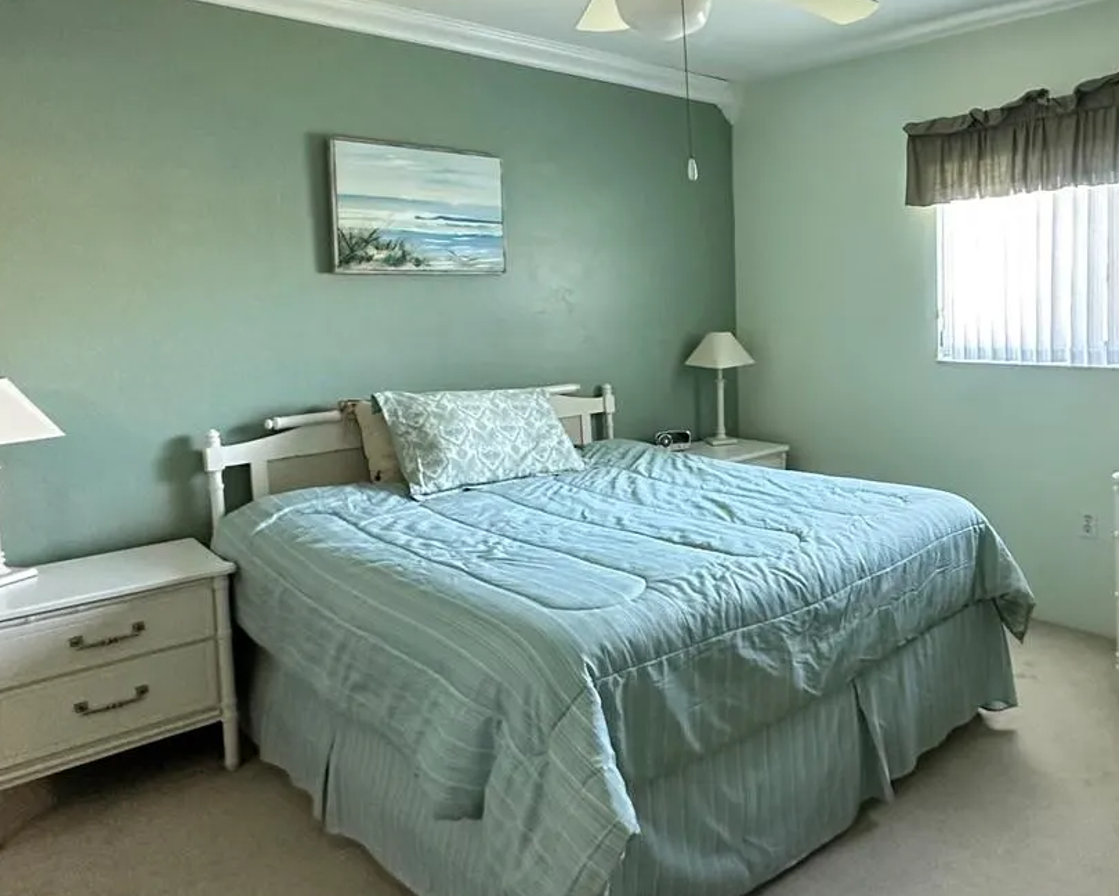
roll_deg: +0.2
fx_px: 894
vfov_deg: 52.7
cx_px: 890
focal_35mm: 27
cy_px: 348
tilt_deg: -3.8
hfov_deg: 59.2
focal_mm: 2.22
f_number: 2.2
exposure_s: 1/60
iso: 400
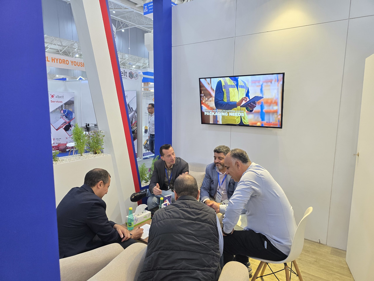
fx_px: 248
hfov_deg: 73.9
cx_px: 187
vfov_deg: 58.9
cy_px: 140
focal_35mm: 23
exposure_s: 1/100
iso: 200
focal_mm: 6.3
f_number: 1.7
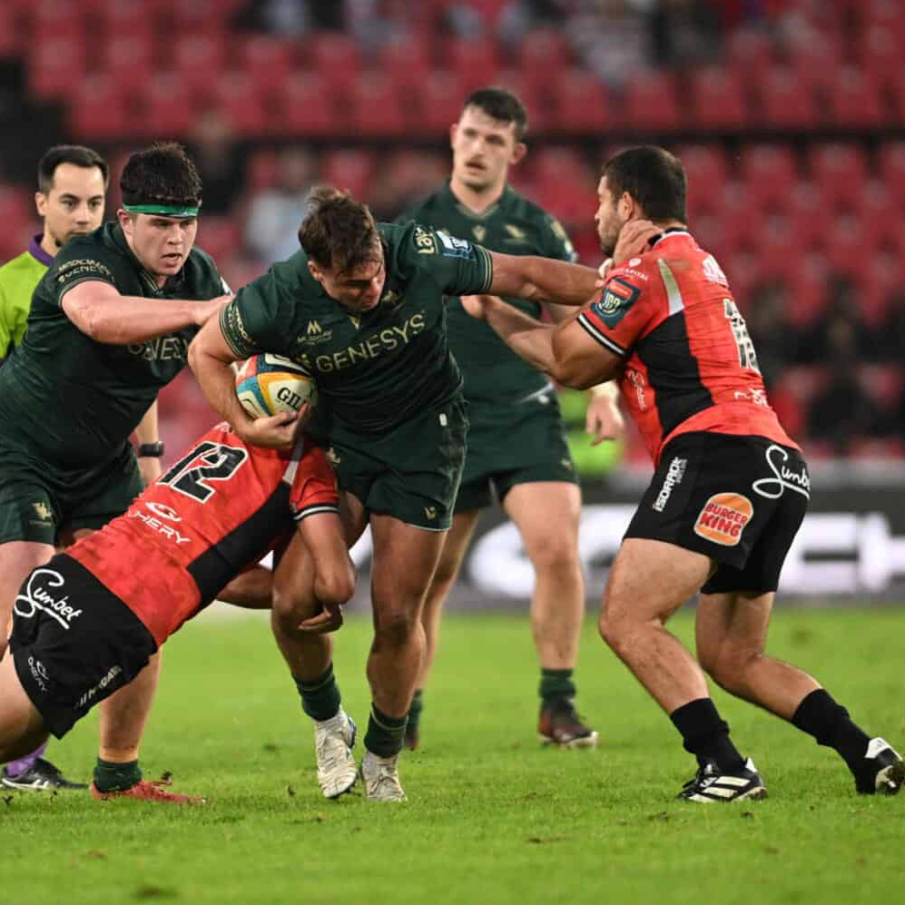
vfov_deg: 2.3
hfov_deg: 2.3
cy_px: 452
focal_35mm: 767
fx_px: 22687
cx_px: 259
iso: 2000
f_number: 3.2
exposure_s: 1/800
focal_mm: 400
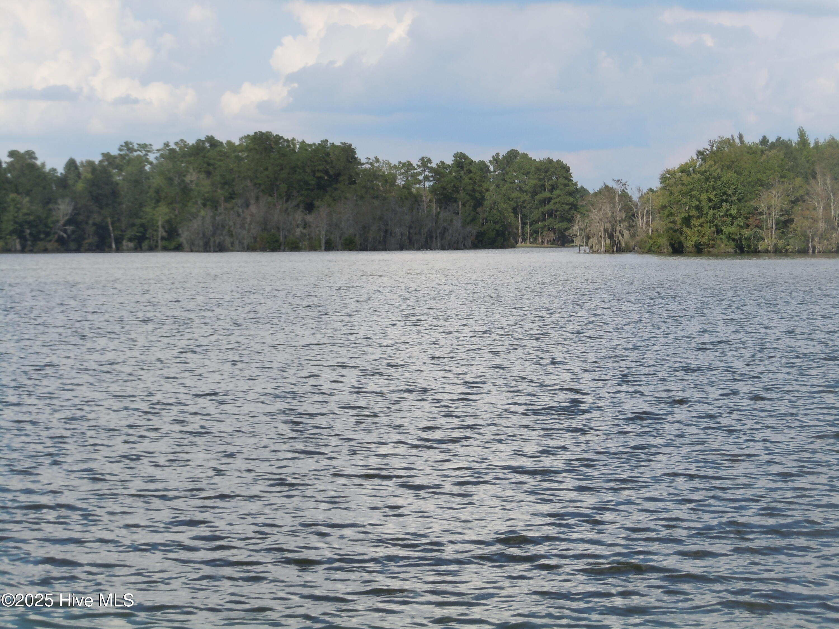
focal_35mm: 102
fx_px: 2472
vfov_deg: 14.5
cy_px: 314
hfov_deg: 19.3
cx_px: 420
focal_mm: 18.3
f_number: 5.4
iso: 100
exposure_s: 1/500
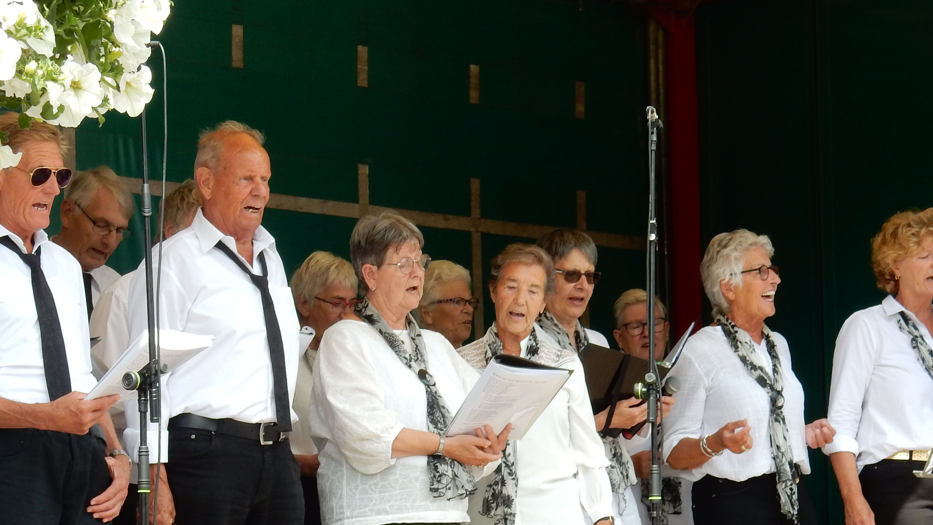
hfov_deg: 14.8
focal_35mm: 145
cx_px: 327
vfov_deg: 8.3
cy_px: 435
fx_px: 3587
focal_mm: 14.9
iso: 125
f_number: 5
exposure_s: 1/200
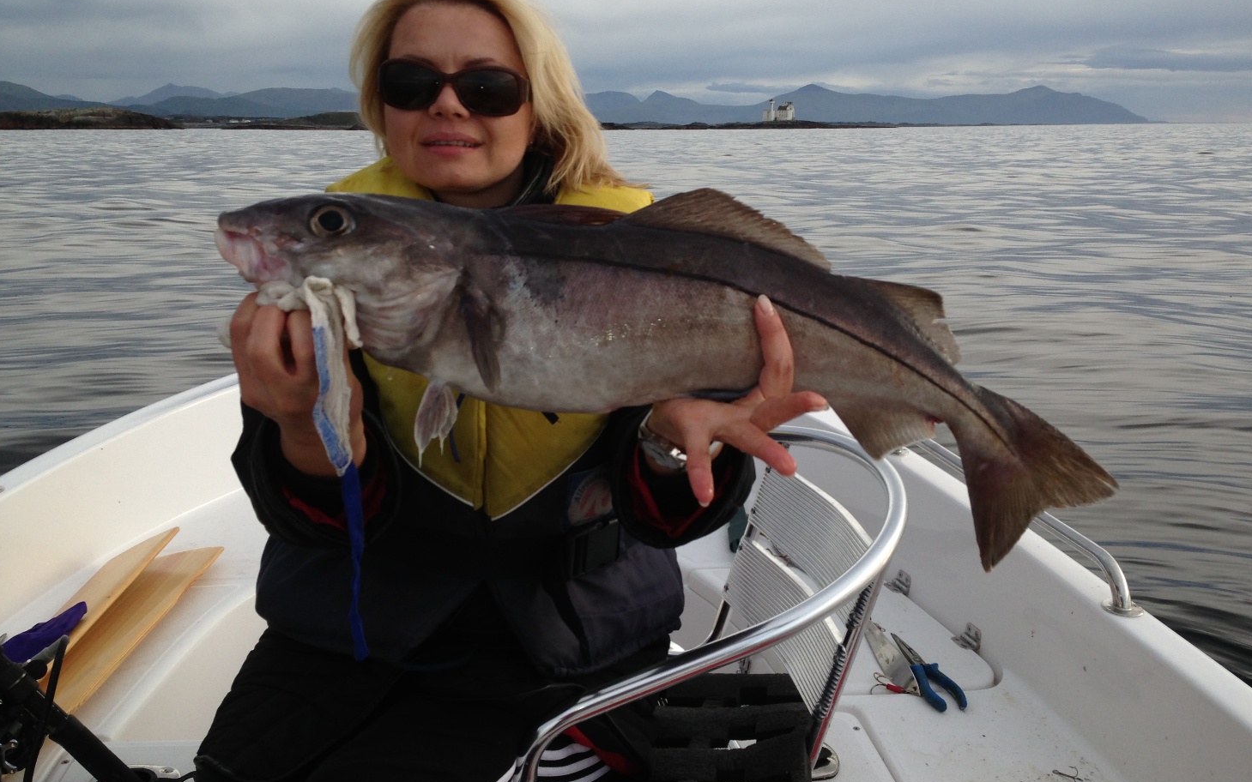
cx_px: 641
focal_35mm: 36
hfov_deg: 54.0
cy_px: 364
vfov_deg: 35.3
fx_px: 1228
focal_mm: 4.13
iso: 50
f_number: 2.4
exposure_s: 1/492
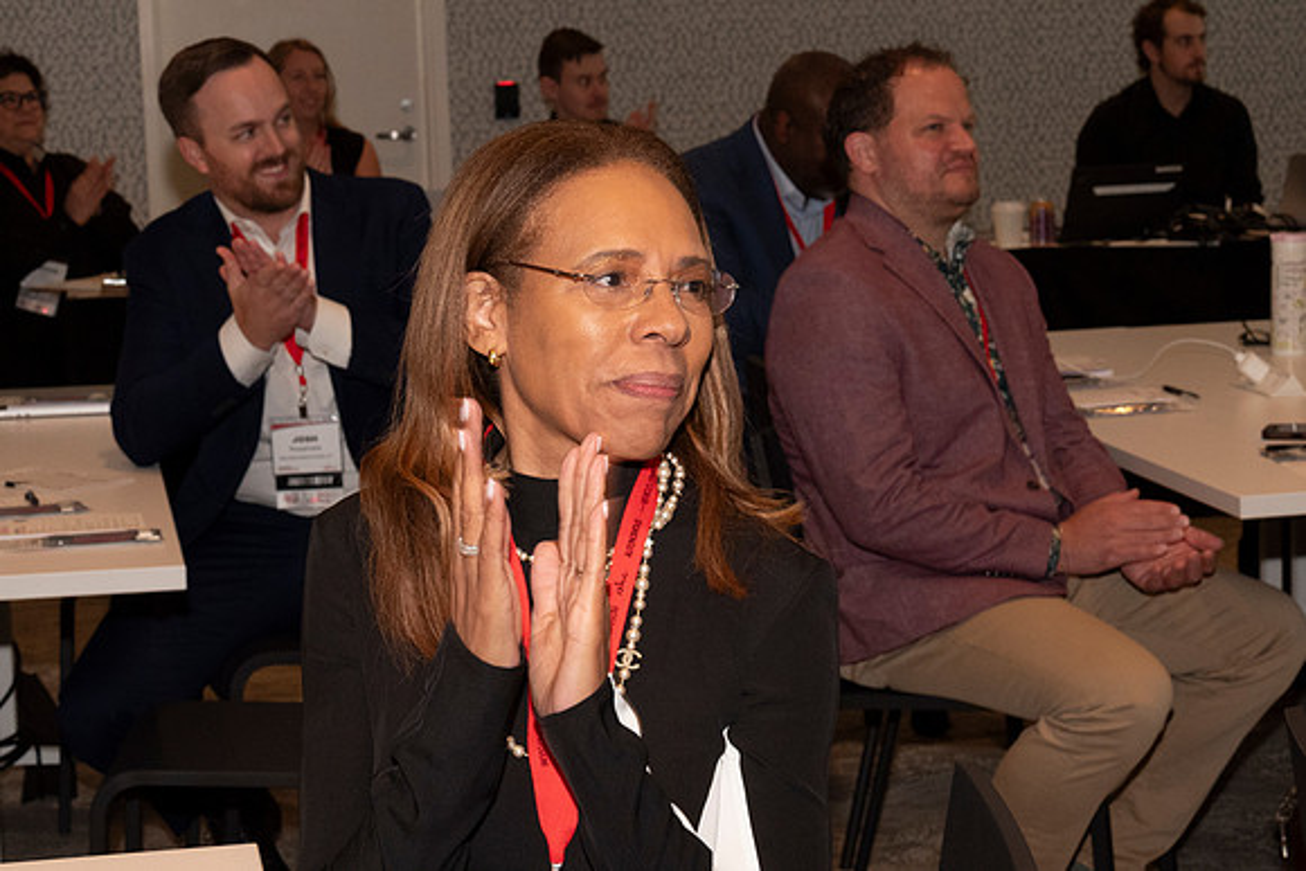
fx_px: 2721
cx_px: 653
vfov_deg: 18.2
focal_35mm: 75
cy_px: 436
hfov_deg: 27.0
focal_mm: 50
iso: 2000
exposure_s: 1/80
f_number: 11
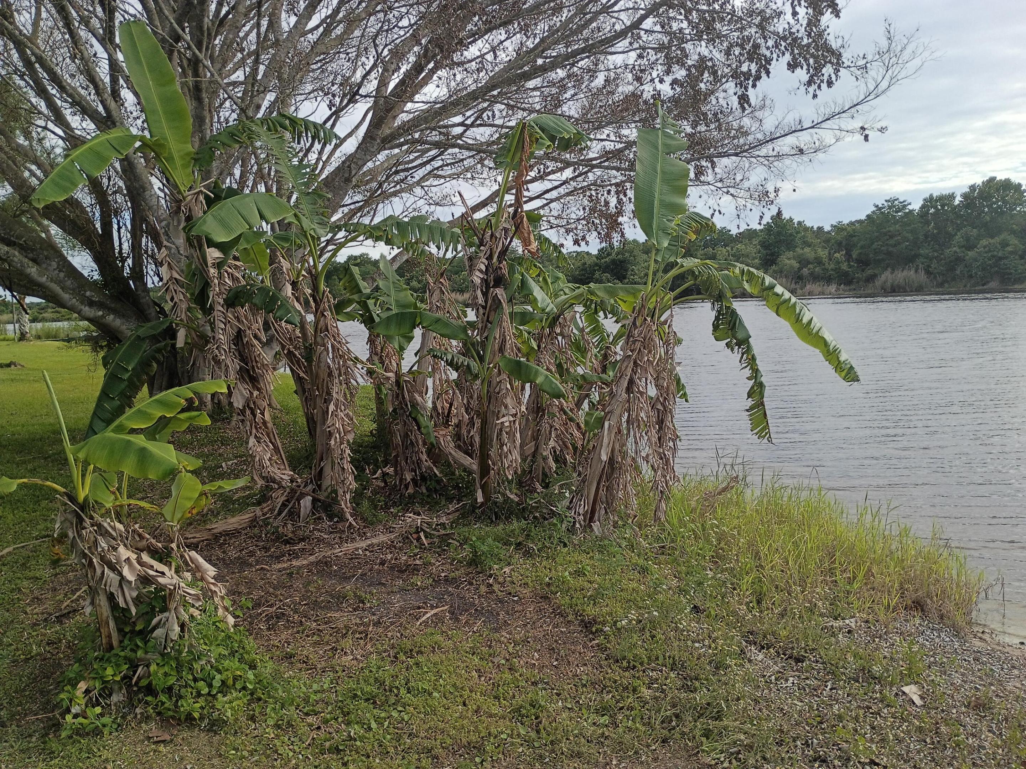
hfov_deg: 61.7
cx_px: 513
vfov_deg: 48.2
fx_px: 860
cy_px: 384
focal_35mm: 29
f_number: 1.8
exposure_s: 1/744
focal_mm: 4.27
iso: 100
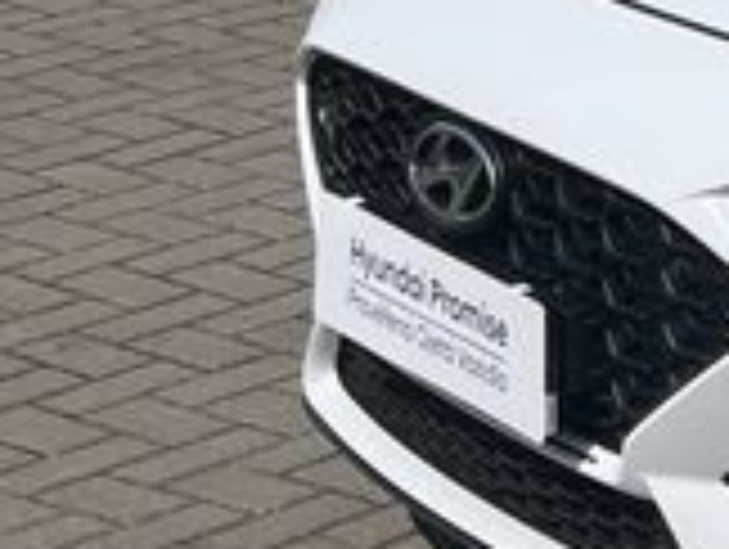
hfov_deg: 10.2
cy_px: -684
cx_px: 1863
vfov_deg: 8.4
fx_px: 3459
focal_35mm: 164
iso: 50
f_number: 1.6
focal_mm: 5.1
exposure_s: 1/8403
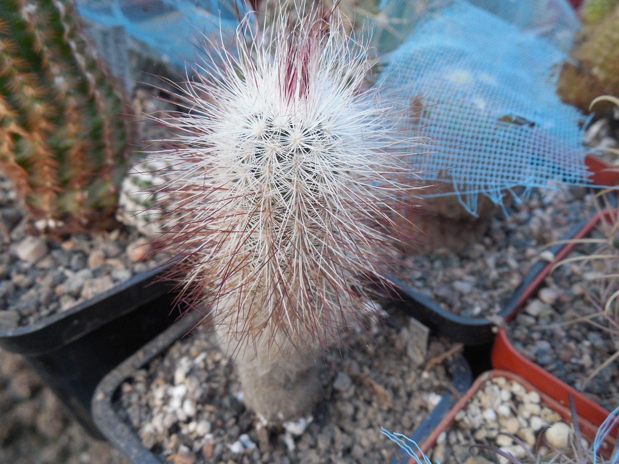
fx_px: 554
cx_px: 310
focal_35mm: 31
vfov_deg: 45.4
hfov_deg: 58.4
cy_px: 232
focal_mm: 5.6
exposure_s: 1/50
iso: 125
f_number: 3.6
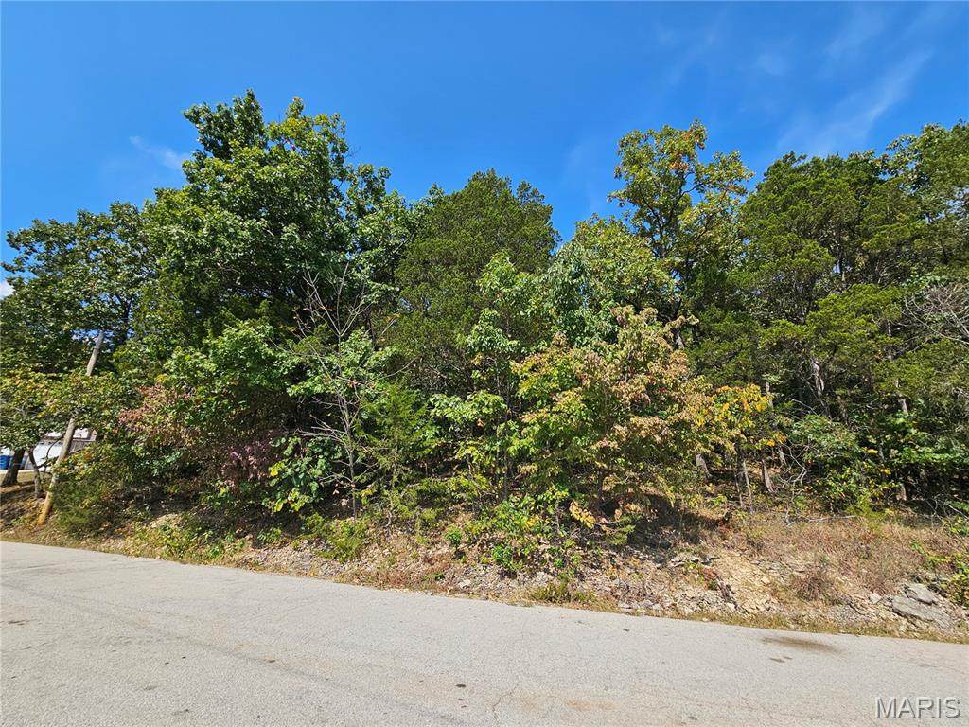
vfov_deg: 89.9
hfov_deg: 106.2
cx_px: 484
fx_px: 364
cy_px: 364
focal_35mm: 13
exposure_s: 1/2128
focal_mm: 2.2
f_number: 2.2
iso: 50
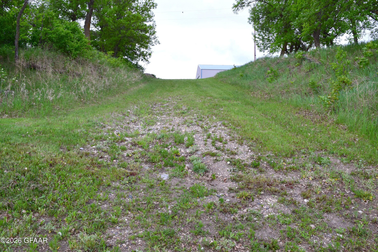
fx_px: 315
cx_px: 189
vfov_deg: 43.6
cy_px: 126
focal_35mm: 30
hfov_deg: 61.9
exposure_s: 1/200
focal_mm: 20
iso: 400
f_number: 10
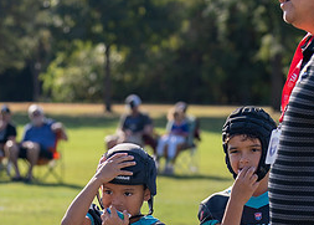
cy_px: 227
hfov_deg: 10.5
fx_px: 1713
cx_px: 227
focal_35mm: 192
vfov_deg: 7.5
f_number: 2.8
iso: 100
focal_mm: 70
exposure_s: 1/1250
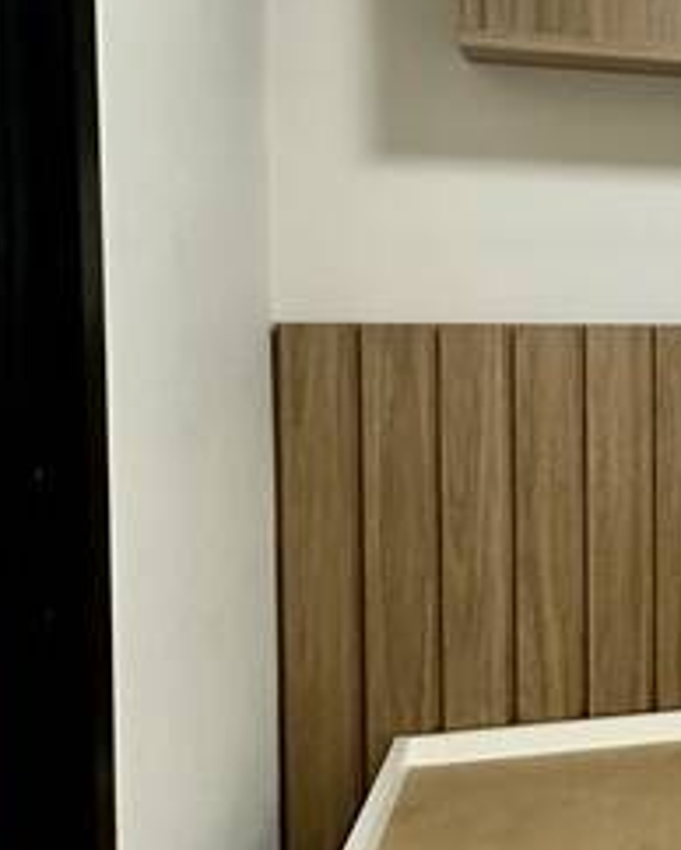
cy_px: 365
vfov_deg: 30.9
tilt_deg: -1.8
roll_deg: -3.0
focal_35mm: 61
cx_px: 1394
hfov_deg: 17.3
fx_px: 1535
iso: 200
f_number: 2.2
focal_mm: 2.22
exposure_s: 1/60
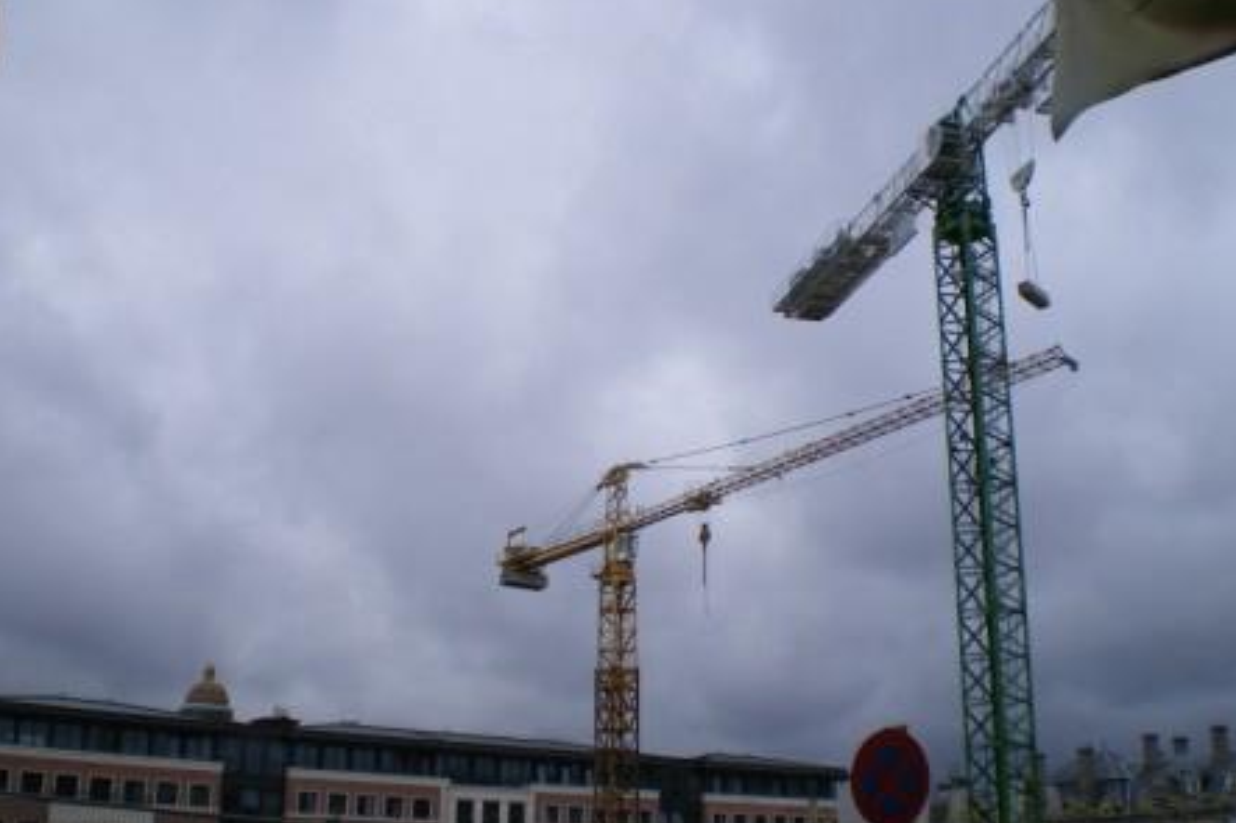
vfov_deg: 33.3
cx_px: 617
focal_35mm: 40
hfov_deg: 48.5
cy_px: 458
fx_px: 1373
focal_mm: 6.3
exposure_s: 1/320
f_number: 4.6
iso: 64
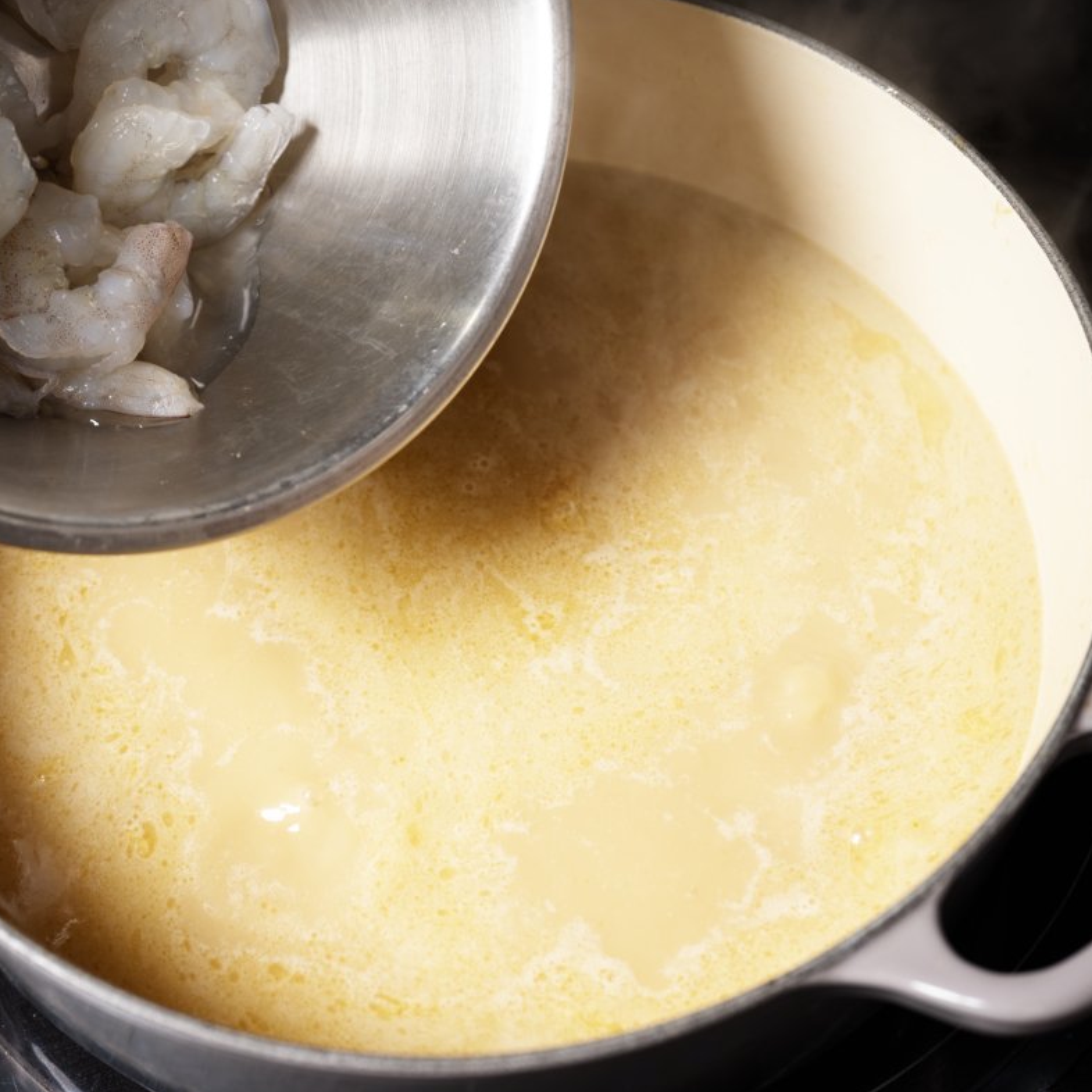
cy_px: 551
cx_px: 422
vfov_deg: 24.7
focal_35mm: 70
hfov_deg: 24.6
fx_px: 2498
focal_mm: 54
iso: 100
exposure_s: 1/125
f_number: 5.6
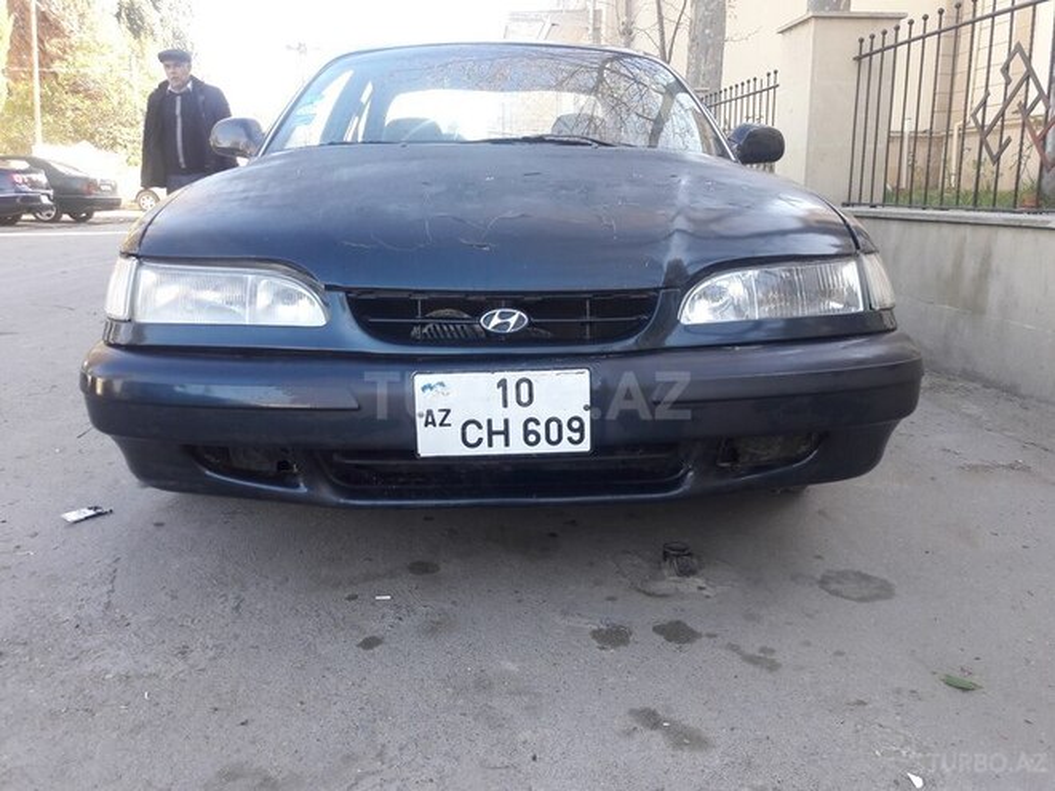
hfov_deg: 63.4
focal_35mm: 28
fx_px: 853
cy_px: 396
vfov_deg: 49.7
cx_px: 528
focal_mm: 3.7
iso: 50
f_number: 1.9
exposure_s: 1/100
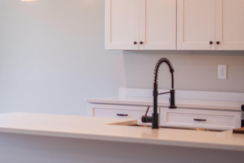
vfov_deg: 12.3
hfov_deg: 17.9
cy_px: 109
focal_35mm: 111
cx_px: -8
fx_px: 752
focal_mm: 35
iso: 200
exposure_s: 1/320
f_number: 1.8
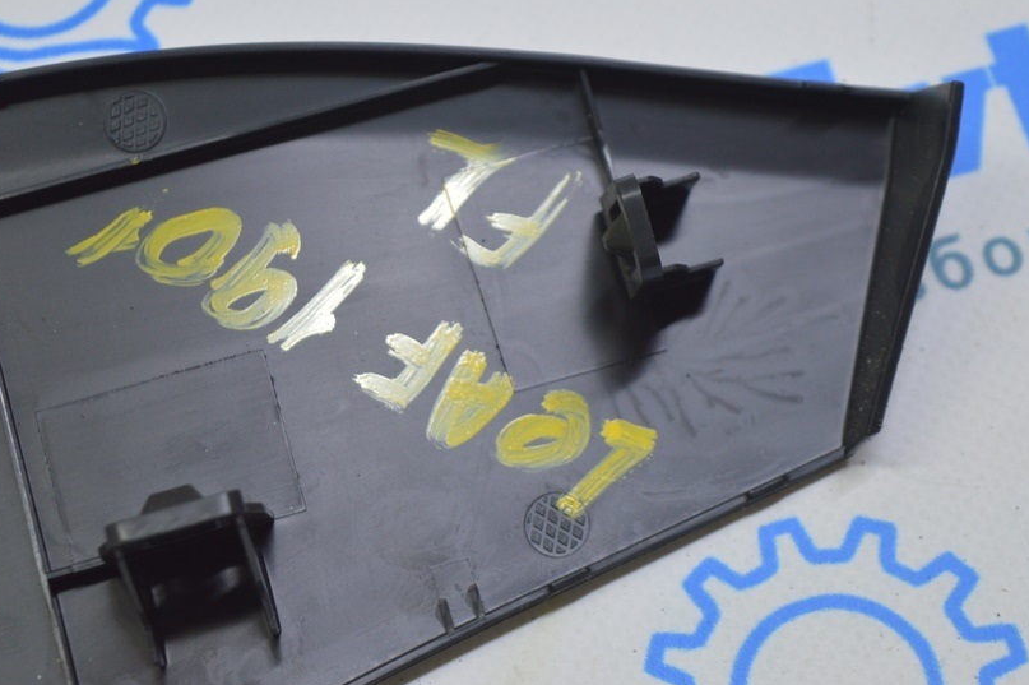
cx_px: 430
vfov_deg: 13.1
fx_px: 2989
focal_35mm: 105
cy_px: 265
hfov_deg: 19.5
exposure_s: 1/25
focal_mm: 55
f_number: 5.6
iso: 400
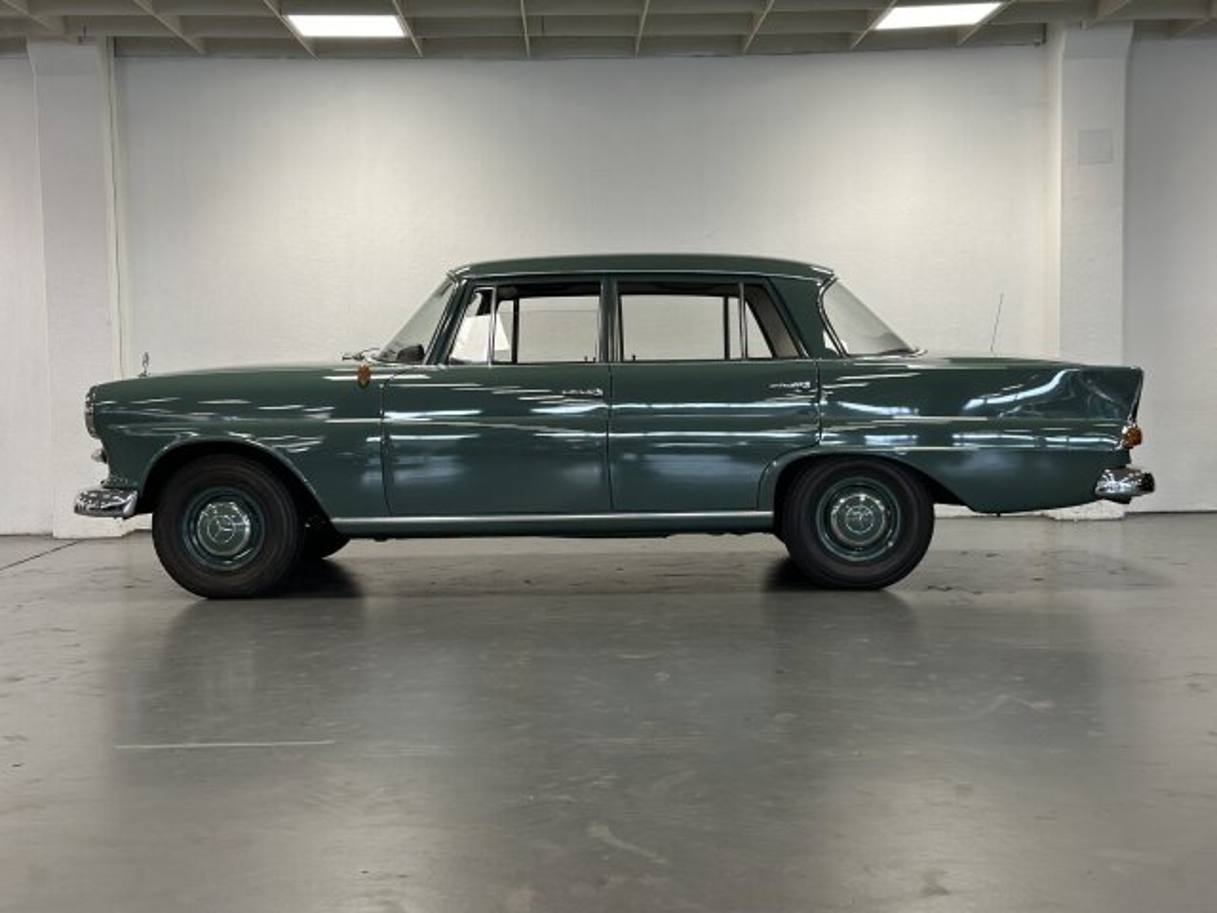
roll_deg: +1.0
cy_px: 456
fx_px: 1688
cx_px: 608
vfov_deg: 30.3
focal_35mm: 48
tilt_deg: -3.7
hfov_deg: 39.7
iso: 80
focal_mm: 6.86
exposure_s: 1/50
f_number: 1.78
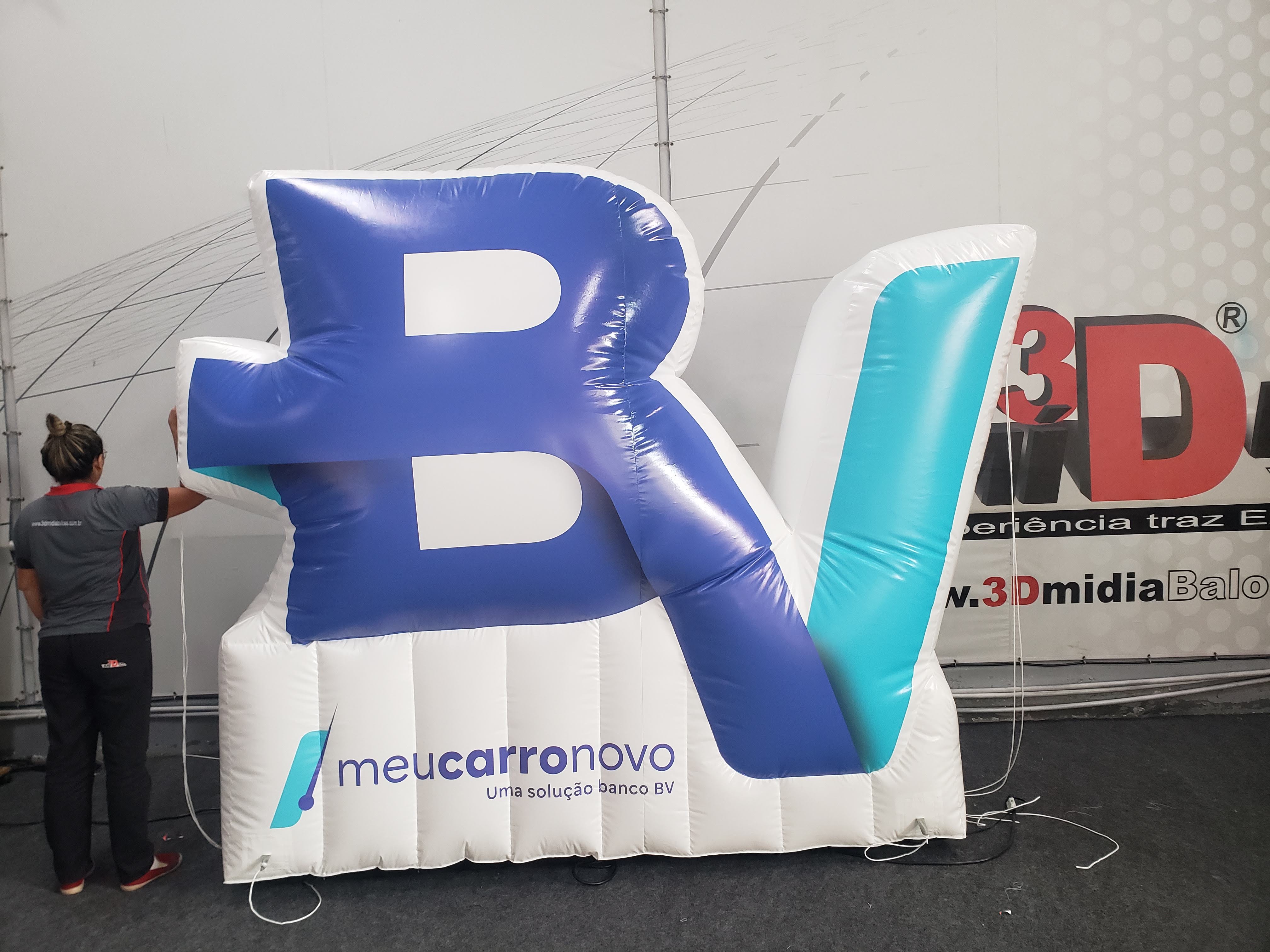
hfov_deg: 67.3
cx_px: 635
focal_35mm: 26
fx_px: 954
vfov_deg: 53.1
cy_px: 476
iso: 250
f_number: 2.4
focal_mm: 4.3
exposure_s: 1/60
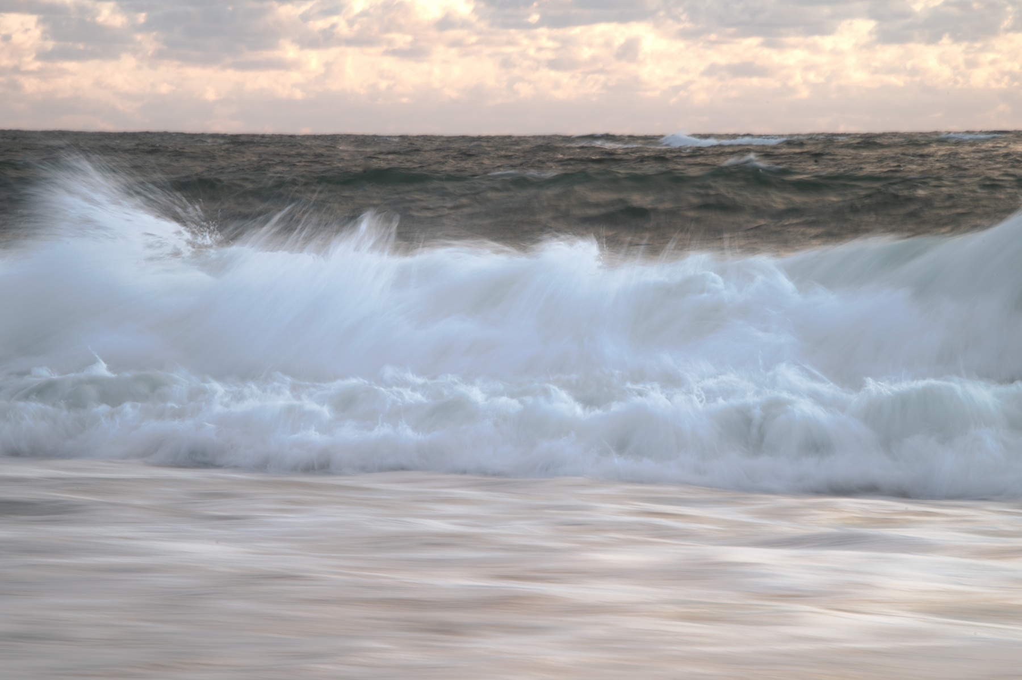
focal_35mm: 190
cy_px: 340
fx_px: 5391
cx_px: 511
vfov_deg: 7.2
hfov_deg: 10.8
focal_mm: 190
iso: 100
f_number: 20
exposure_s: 1/6
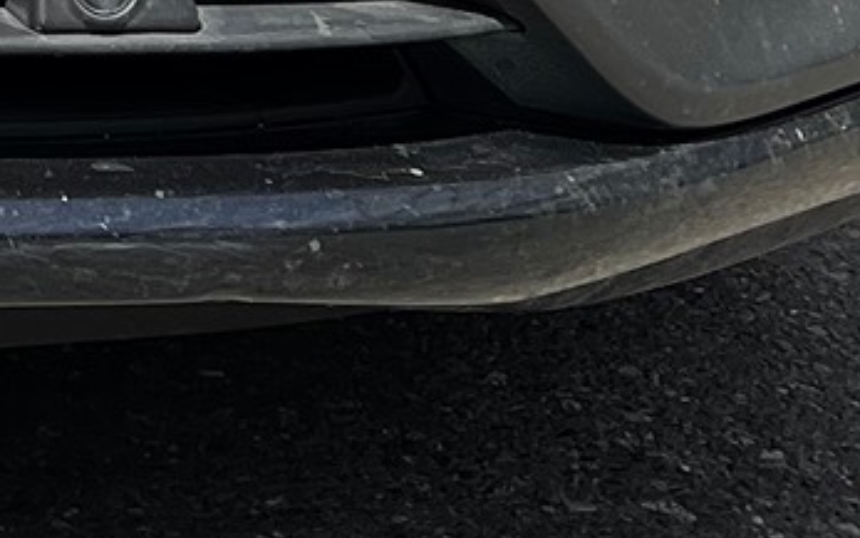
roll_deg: -1.9
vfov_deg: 7.6
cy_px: -823
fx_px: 3751
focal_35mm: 160
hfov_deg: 11.2
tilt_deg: -2.1
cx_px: -1115
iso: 50
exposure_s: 1/1361
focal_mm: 5.7
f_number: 1.5
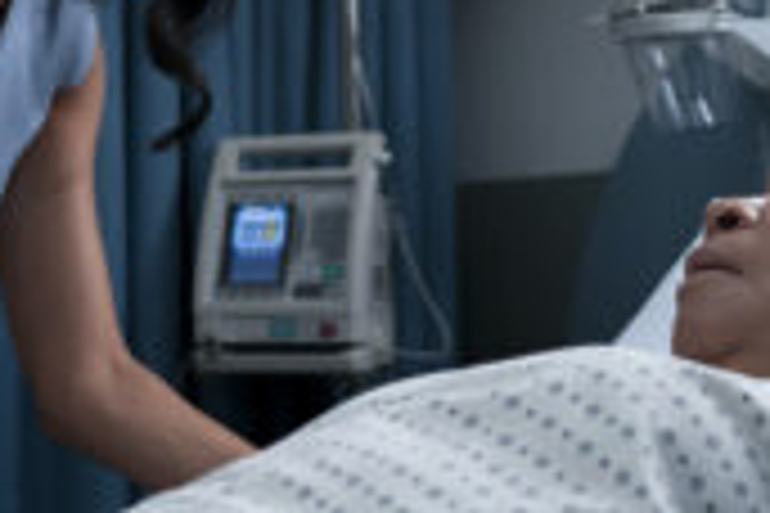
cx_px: 279
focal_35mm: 89
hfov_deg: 22.8
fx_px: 1903
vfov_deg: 15.2
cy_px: 52
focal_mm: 35
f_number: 2.8
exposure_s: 1/160
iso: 3200
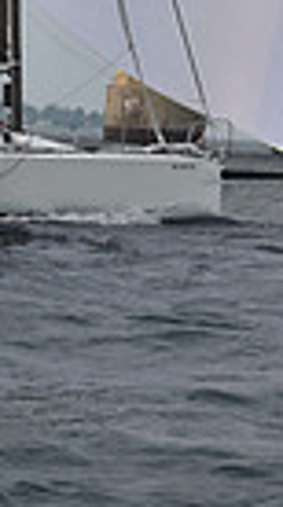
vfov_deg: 6.9
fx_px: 4148
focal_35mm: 309
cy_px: -353
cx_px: 94
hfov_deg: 3.9
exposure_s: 1/1000
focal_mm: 70
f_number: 7.1
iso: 250
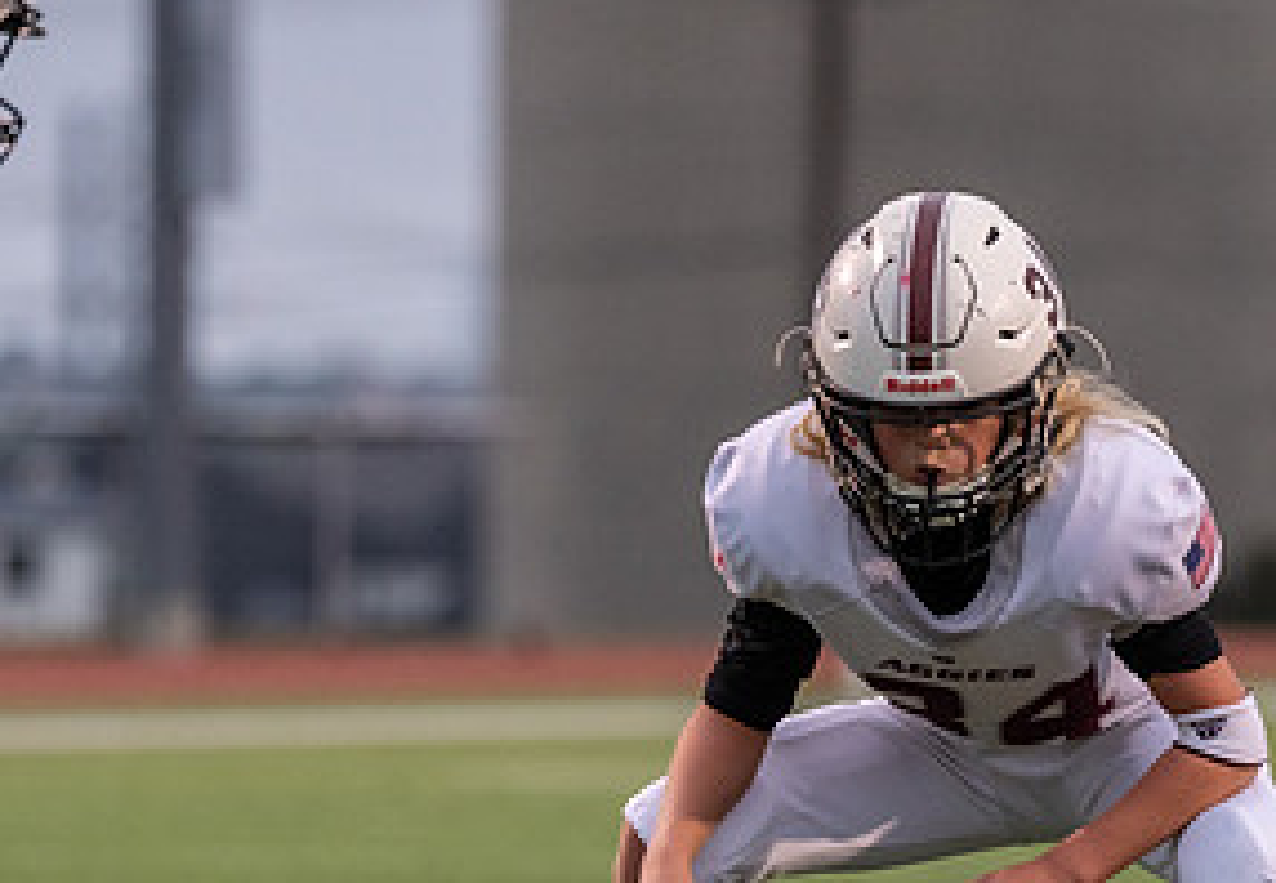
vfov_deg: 3.3
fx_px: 15423
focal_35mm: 430
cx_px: 835
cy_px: 636
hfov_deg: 4.7
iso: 1600
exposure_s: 1/1250
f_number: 2.8
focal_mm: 159
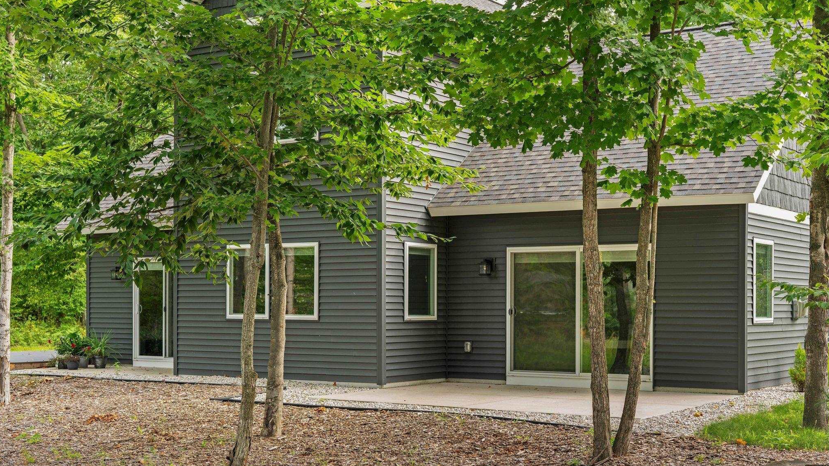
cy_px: 277
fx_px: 1165
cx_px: 417
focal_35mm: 53
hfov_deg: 39.2
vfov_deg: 22.6
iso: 320
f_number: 4
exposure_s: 1/100
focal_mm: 50
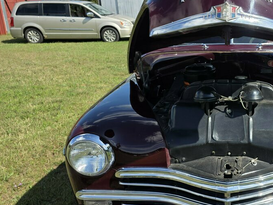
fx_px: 323
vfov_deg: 35.1
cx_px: 228
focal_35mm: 41
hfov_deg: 43.1
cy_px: 116
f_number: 1.7
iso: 80
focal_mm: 6.3
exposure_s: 1/3667
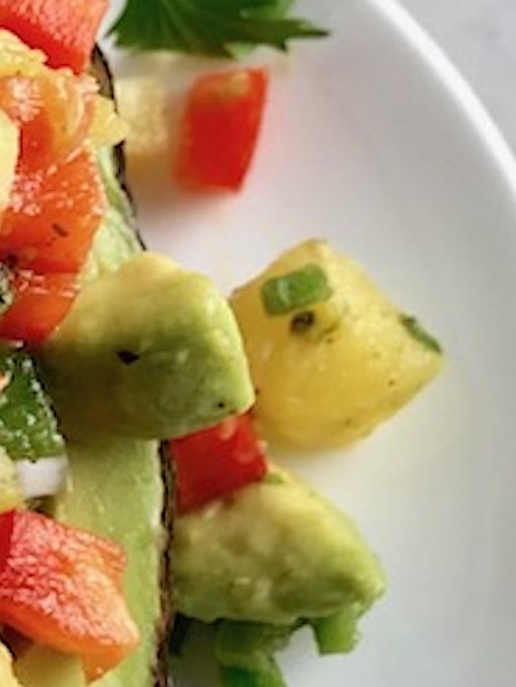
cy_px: 260
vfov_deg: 21.5
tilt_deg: -67.1
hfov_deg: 15.3
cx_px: -199
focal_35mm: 91
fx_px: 1809
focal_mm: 3.99
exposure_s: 1/119
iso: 32
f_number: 1.8
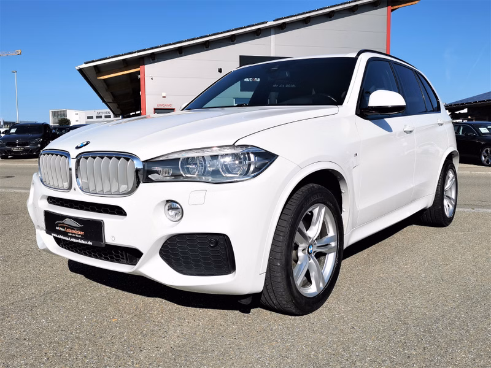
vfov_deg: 45.4
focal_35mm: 31
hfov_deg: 58.4
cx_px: 246
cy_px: 184
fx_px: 440
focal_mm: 5.58
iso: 50
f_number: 1.8
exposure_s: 1/4630
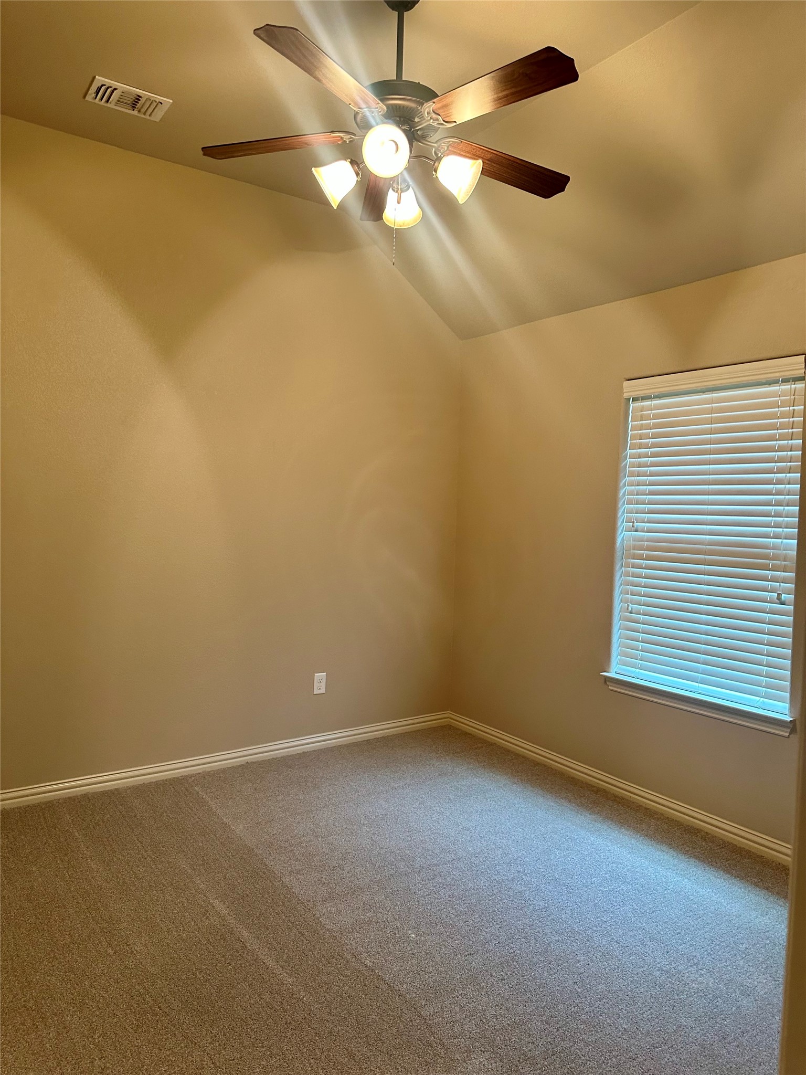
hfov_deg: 56.8
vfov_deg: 71.6
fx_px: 745
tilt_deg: -2.5
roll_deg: -2.0
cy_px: 538
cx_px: 403
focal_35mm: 24
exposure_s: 1/60
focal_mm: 6.86
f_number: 1.78
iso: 400
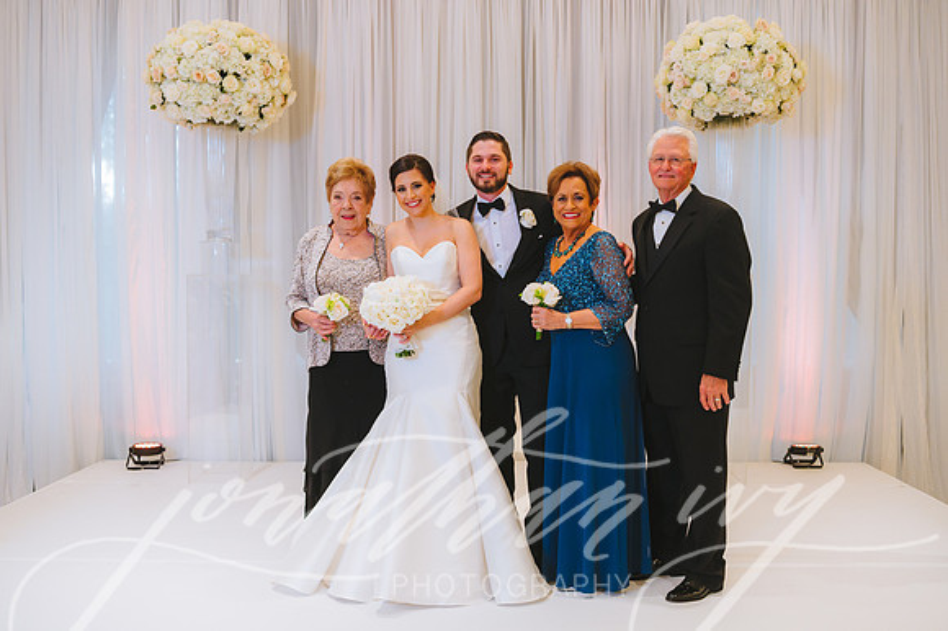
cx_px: 474
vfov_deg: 36.2
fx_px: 966
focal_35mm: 37
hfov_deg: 52.3
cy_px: 321
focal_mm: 34
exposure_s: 1/200
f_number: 4
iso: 2000
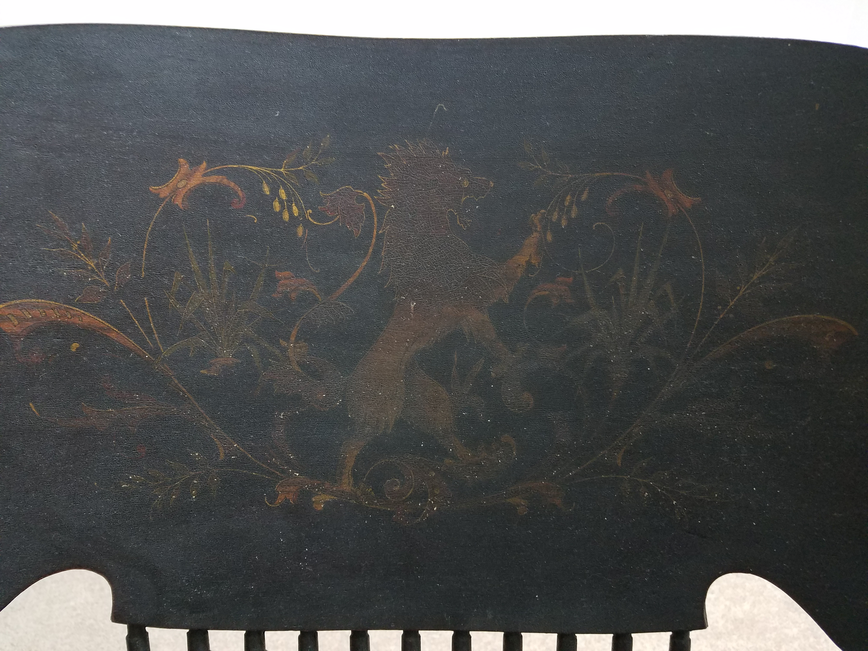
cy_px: 326
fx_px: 652
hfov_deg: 67.3
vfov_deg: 53.1
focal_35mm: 26
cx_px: 434
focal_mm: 4.2
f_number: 1.7
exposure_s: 1/12
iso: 200
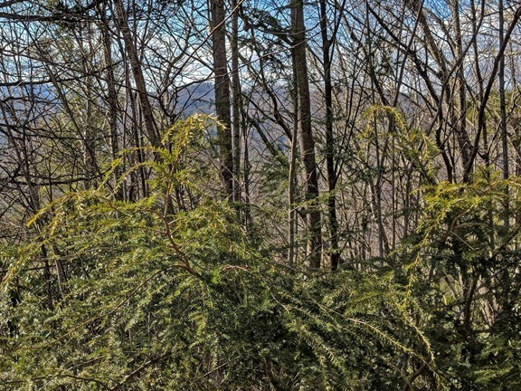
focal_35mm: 48
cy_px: 173
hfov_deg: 39.2
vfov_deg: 30.2
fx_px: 722
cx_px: 173
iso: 50
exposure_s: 1/2079
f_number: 1.8
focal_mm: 4.44
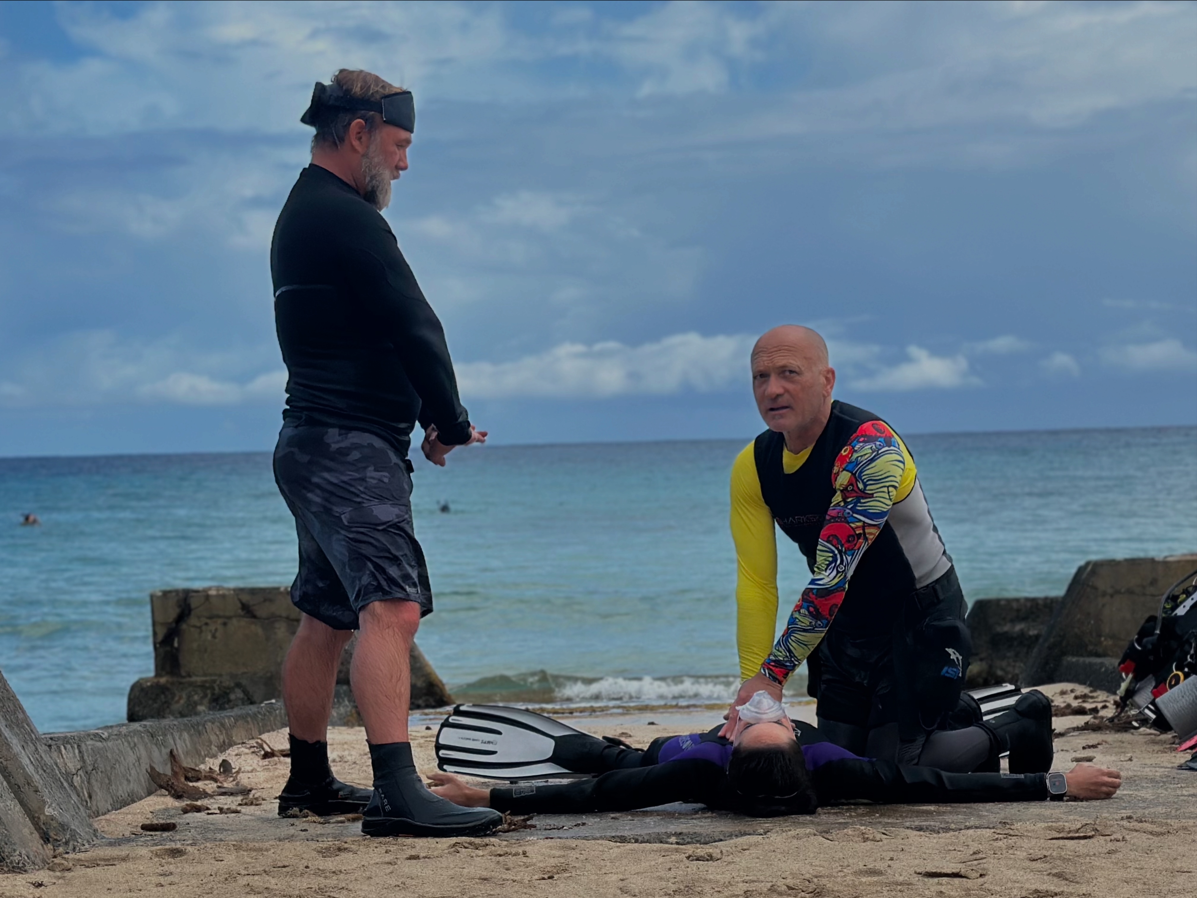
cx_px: 598
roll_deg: +1.9
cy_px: 449
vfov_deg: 30.3
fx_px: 1660
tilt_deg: -3.6
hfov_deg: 39.7
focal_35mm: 48
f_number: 1.78
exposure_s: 1/6623
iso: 100
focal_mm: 6.86
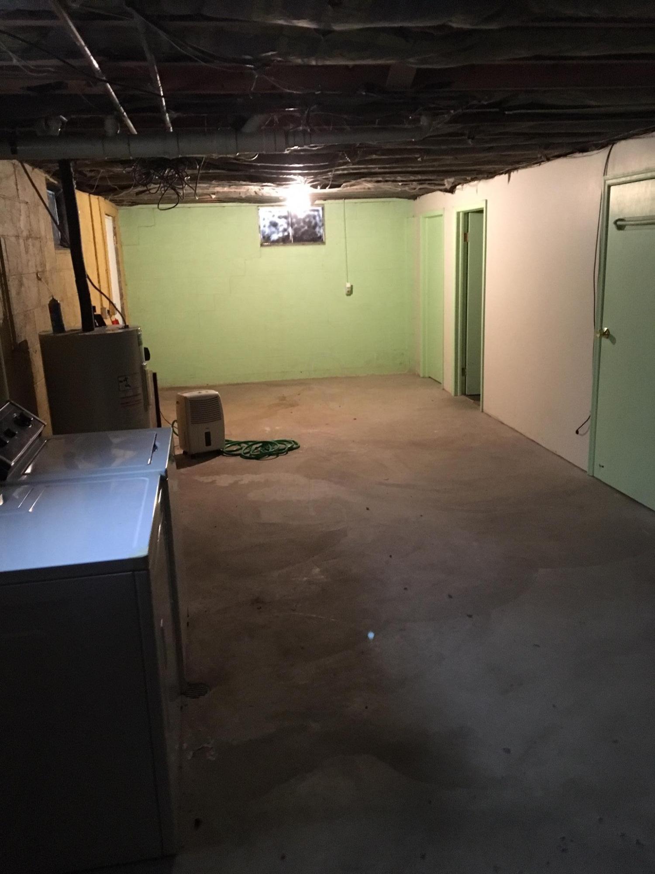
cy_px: 437
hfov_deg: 48.2
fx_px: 732
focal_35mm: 29
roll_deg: +1.6
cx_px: 328
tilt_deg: -12.4
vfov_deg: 61.7
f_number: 2.2
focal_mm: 4.15
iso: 320
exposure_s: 1/15
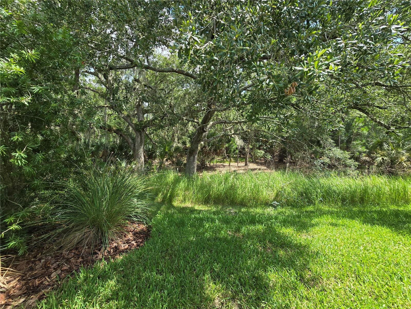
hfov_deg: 106.2
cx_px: 206
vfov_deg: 89.9
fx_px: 154
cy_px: 154
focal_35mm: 13
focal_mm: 2.2
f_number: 2.2
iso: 50
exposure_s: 1/556
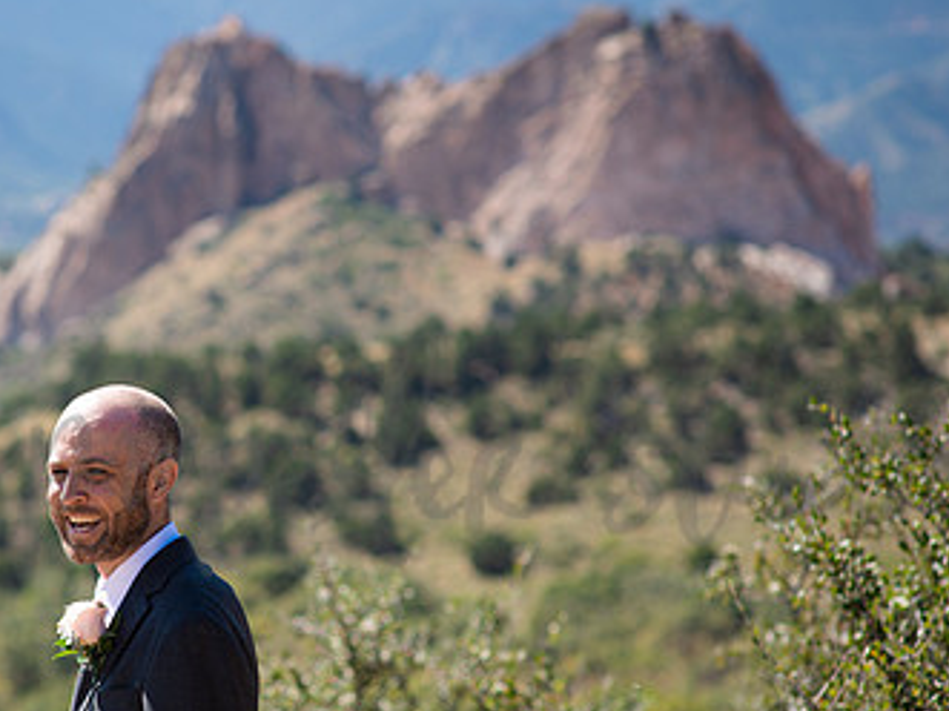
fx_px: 3919
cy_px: 453
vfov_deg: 10.4
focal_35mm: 143
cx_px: 275
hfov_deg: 13.8
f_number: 3.2
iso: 100
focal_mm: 85
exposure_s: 1/800
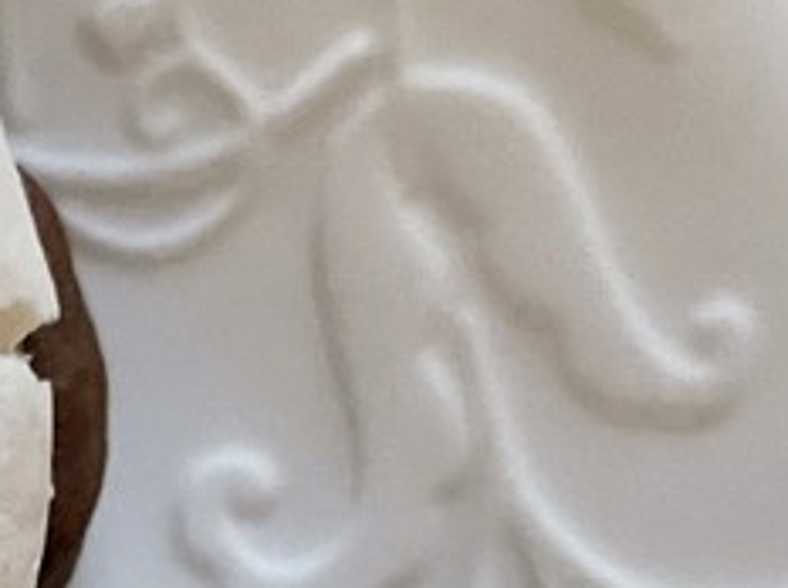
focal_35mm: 129
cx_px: -281
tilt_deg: -84.9
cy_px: 1010
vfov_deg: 10.8
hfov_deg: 14.6
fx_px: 2932
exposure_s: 1/30
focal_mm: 5.1
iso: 800
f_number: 1.6
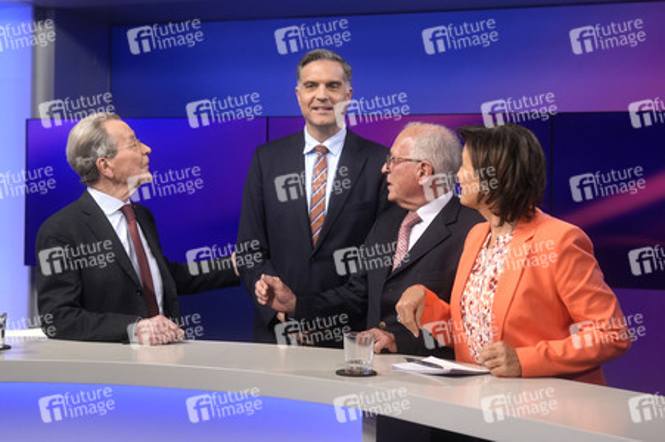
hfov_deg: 43.6
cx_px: 332
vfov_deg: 29.8
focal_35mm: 45
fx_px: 831
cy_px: 221
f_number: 2.2
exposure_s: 1/250
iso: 640
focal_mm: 30
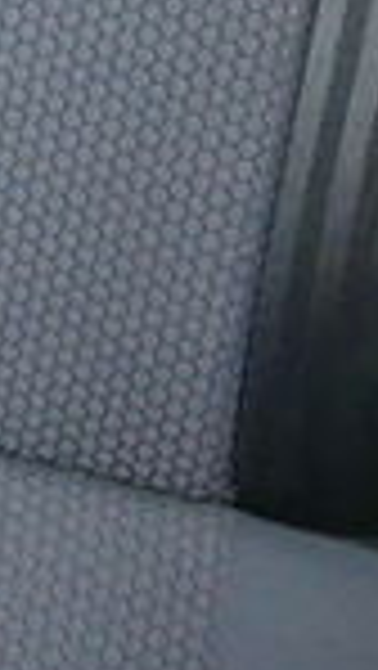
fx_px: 3131
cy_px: -178
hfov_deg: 6.0
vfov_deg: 11.9
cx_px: -1004
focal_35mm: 176
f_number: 2.8
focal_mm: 9.12
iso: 1000
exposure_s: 1/60
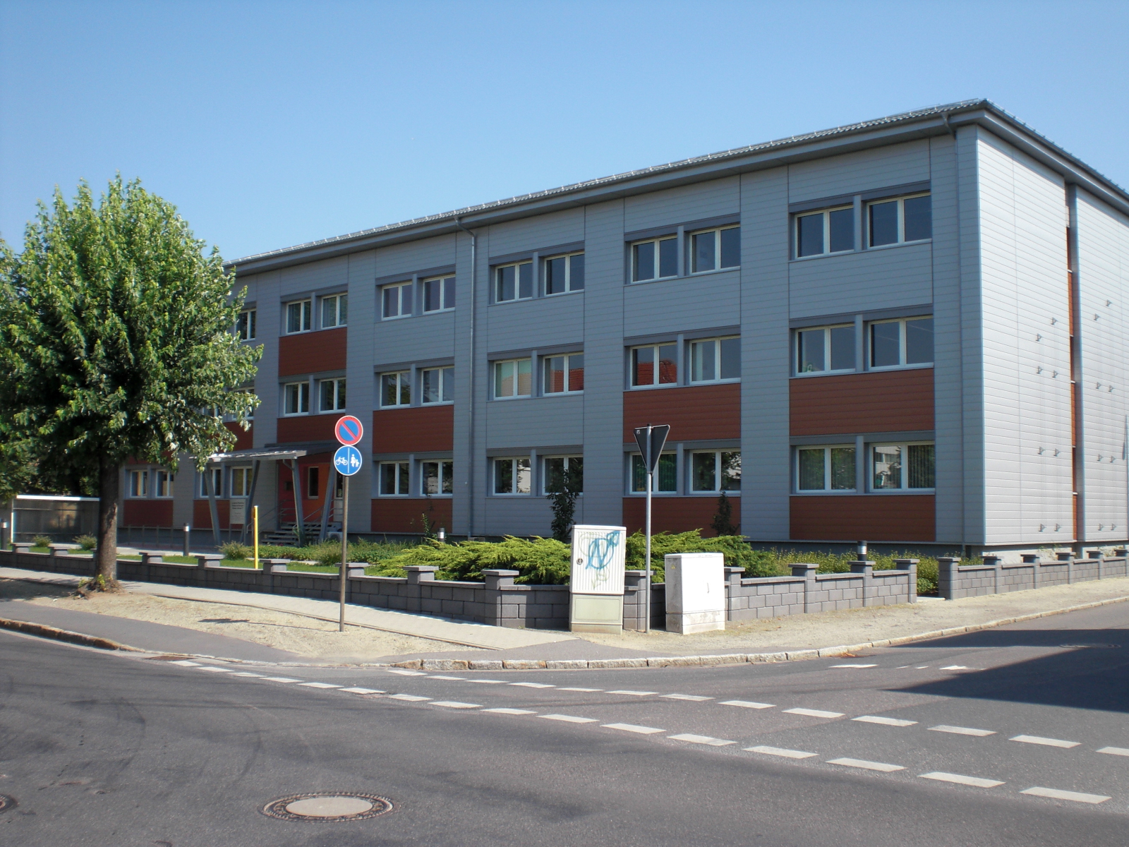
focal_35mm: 38
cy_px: 424
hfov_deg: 49.0
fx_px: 1239
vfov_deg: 37.7
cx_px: 564
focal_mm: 6.3
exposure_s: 1/200
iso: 64
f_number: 5.6
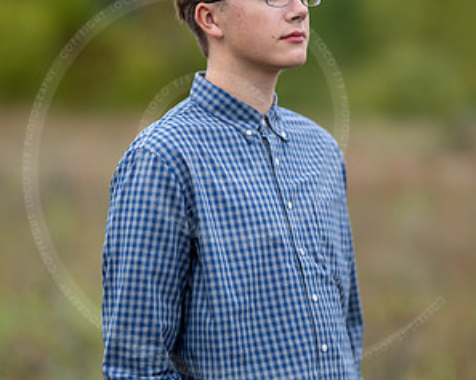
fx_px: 1703
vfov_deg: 12.7
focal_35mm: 121
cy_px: 176
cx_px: 239
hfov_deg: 15.9
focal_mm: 85
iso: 500
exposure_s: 1/400
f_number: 1.2
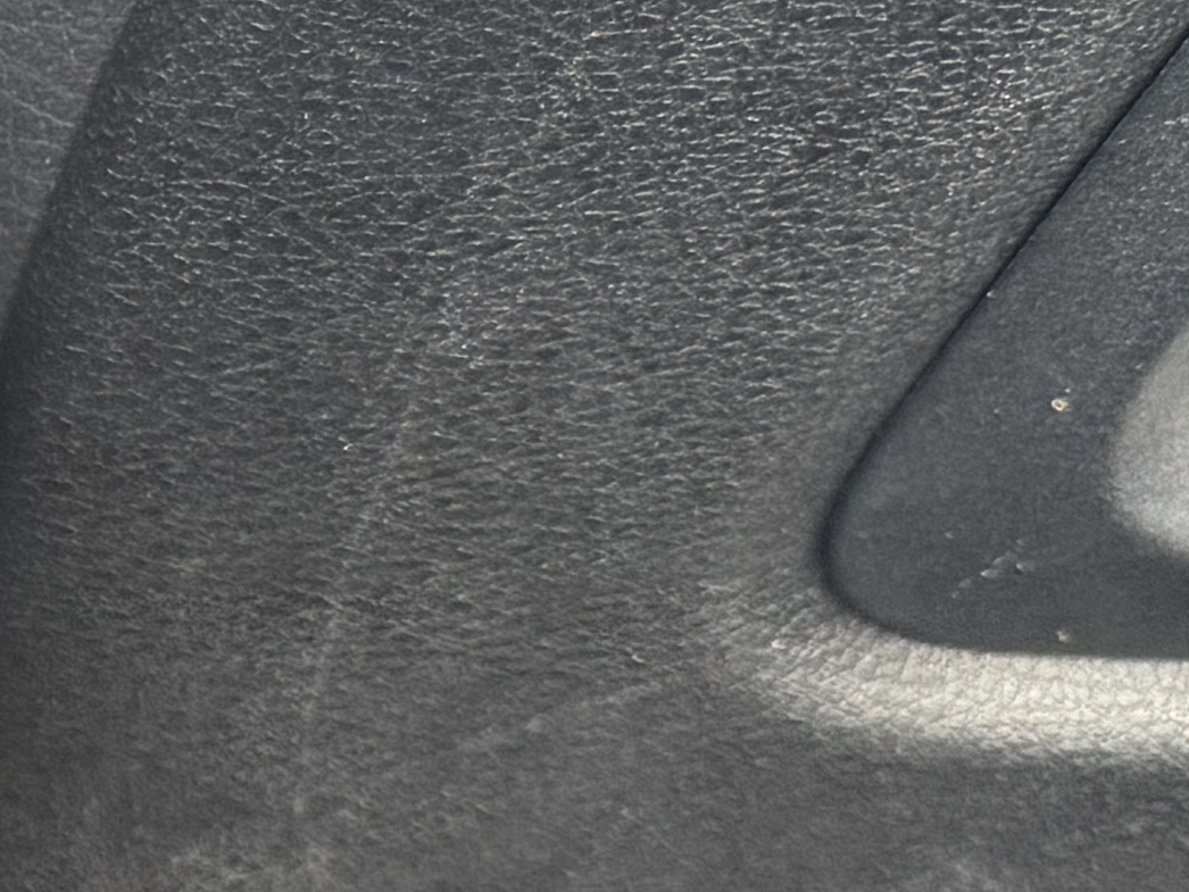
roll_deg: -2.7
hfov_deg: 12.1
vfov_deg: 11.3
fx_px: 4501
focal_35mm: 131
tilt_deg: -34.4
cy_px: 564
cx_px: -1631
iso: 320
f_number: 1.78
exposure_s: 1/60
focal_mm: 6.76
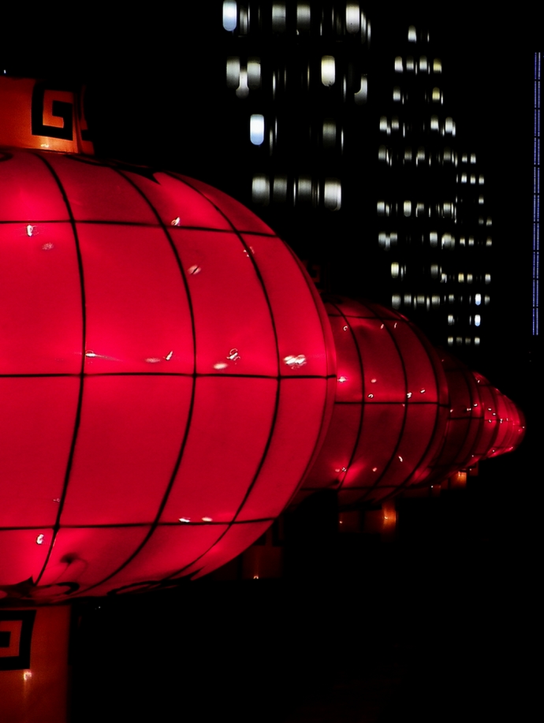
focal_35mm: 97
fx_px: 2028
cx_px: 272
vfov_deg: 20.2
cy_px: 362
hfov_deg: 15.3
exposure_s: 1/13
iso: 64
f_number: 8
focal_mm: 17.3
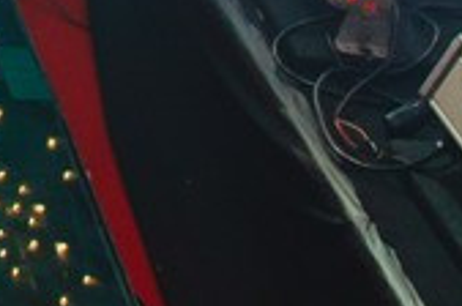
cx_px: -653
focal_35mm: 192
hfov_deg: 9.5
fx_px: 2459
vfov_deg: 6.3
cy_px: -766
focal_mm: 18
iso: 400
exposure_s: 1/60
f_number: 2.8
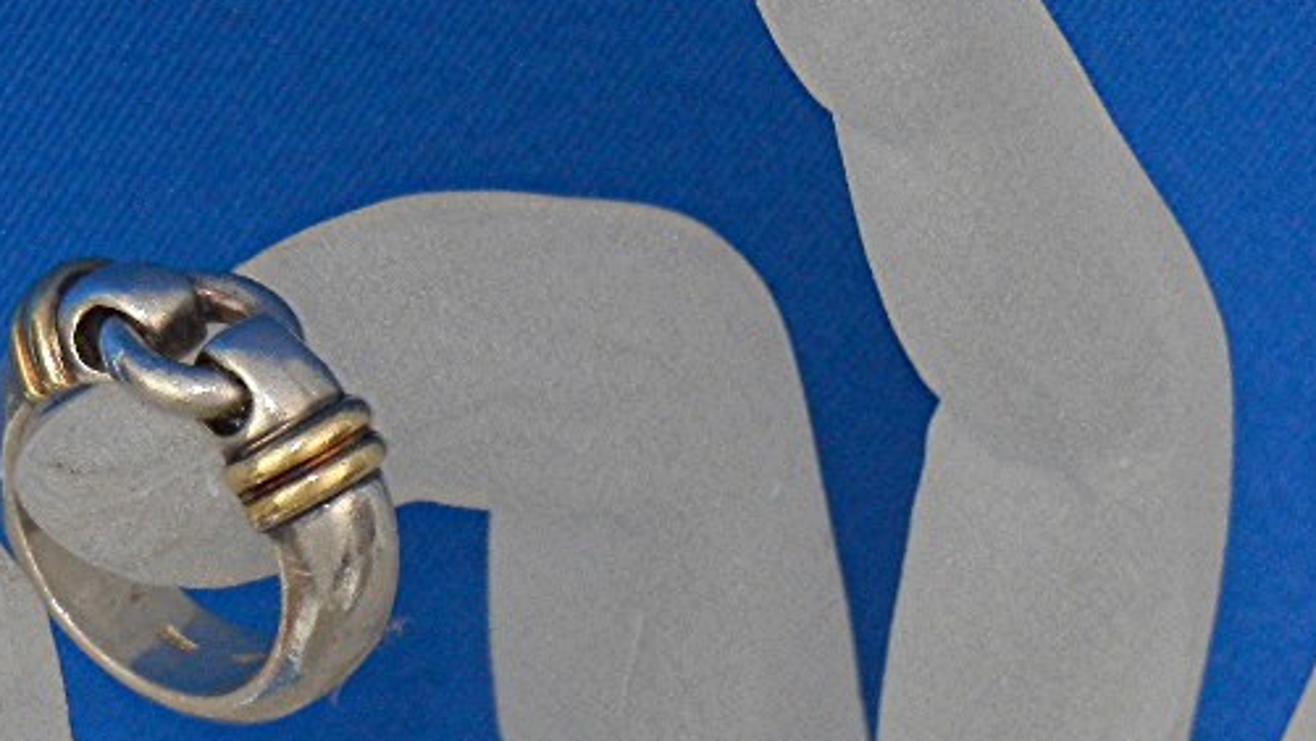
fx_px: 6910
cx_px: 741
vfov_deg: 6.1
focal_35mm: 198
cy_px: 633
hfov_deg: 10.9
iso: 353
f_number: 4.4
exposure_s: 1/30
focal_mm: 16
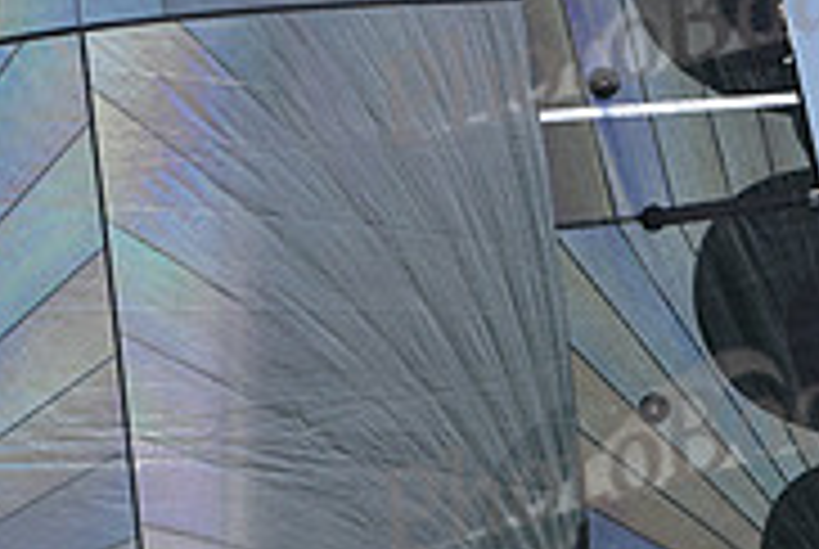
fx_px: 10140
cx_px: 148
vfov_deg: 3.1
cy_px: 740
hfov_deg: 4.6
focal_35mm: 445
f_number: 5
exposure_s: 1/800
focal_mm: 140
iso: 320
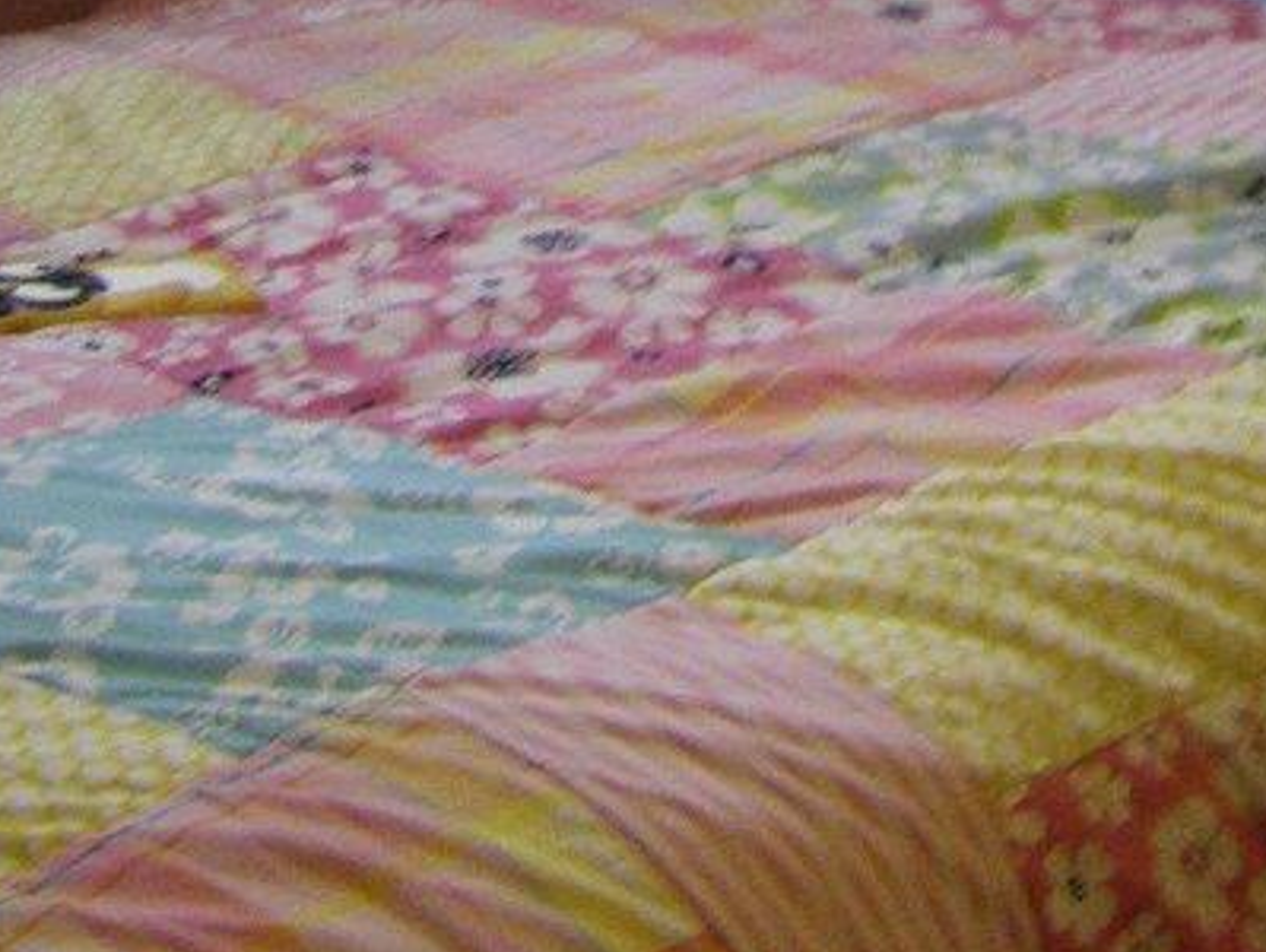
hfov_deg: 14.3
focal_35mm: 137
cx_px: 980
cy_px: -552
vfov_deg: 10.4
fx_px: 5015
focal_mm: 6.3
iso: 320
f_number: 3.5
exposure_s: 1/50
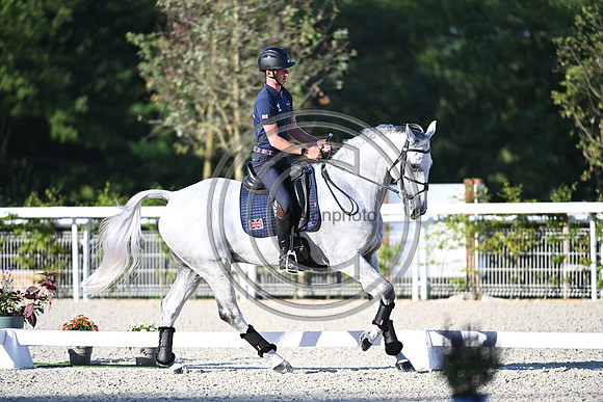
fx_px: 6031
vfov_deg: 3.8
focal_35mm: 360
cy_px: 201
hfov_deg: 5.7
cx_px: 302
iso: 560
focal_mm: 360
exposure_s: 1/1600
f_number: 4.5
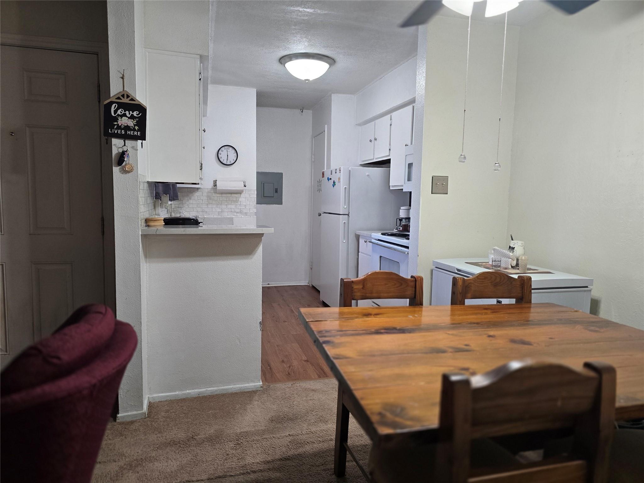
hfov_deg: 73.9
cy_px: 242
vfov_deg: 58.9
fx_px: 428
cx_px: 322
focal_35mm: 23
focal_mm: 6.3
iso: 320
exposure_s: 1/120
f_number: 1.7
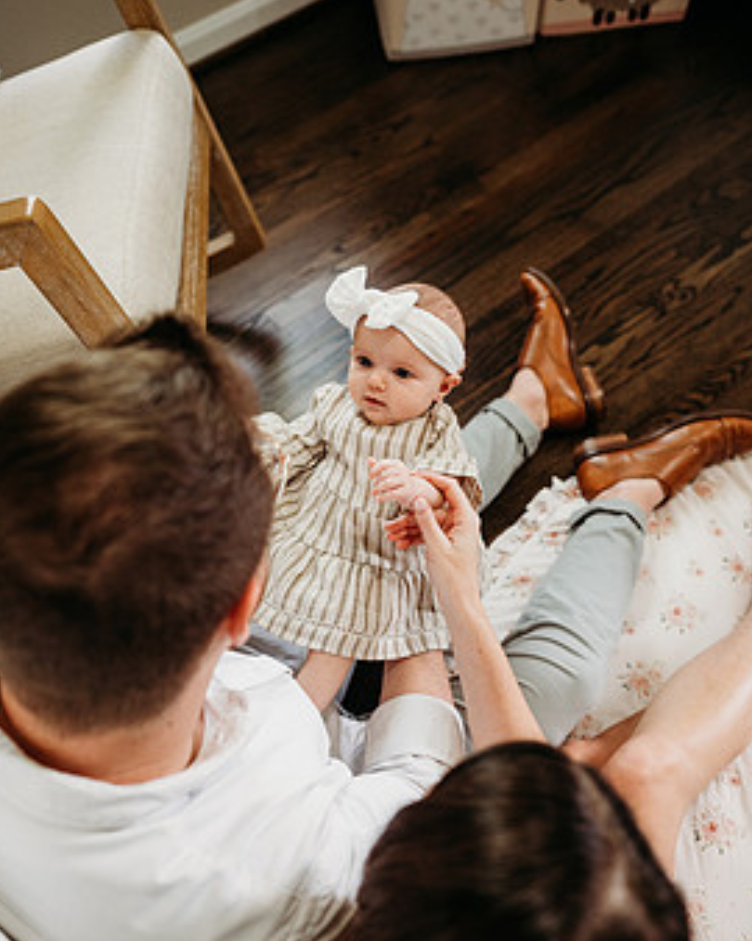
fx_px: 835
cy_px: 593
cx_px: 357
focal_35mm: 30
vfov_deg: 58.0
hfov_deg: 48.4
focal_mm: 24
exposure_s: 1/200
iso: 1600
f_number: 2.5
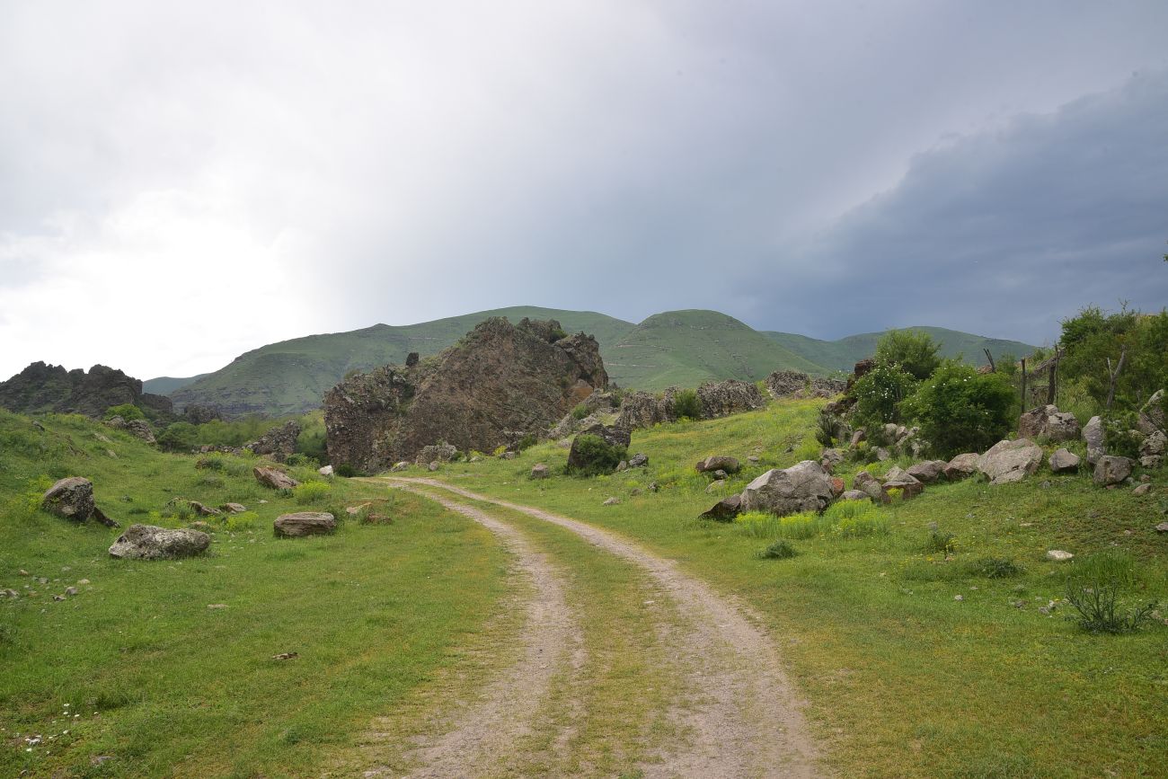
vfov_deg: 27.0
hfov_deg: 39.6
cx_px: 584
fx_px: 1622
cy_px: 390
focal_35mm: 50
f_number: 11
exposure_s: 1/125
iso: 250
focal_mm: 50
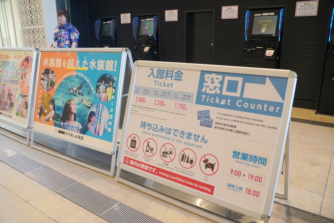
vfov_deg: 46.4
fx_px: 260
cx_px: 167
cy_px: 112
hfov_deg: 65.5
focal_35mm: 28
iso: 2500
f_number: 4
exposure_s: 1/160
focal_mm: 28
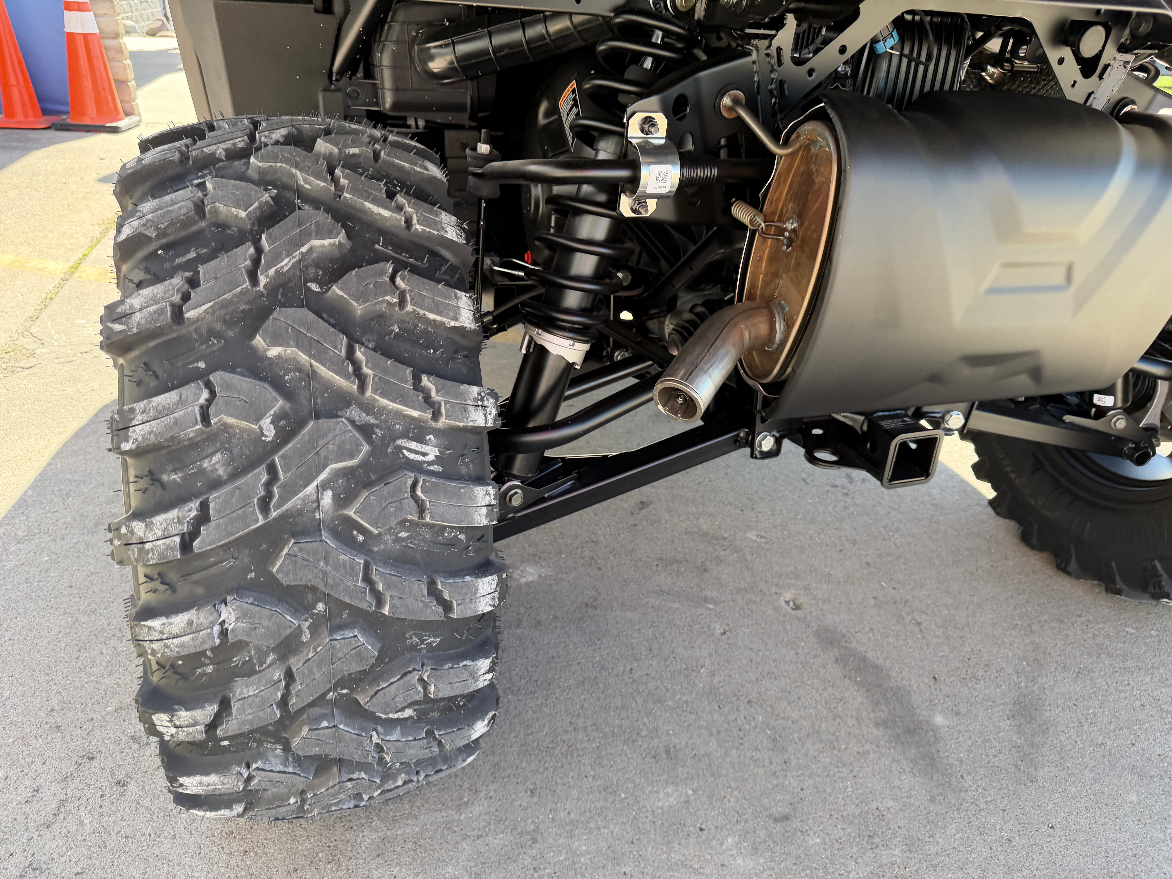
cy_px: 440
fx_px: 813
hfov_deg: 71.6
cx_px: 586
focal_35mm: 24
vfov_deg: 56.8
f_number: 1.78
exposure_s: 1/240
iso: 80
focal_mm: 6.76
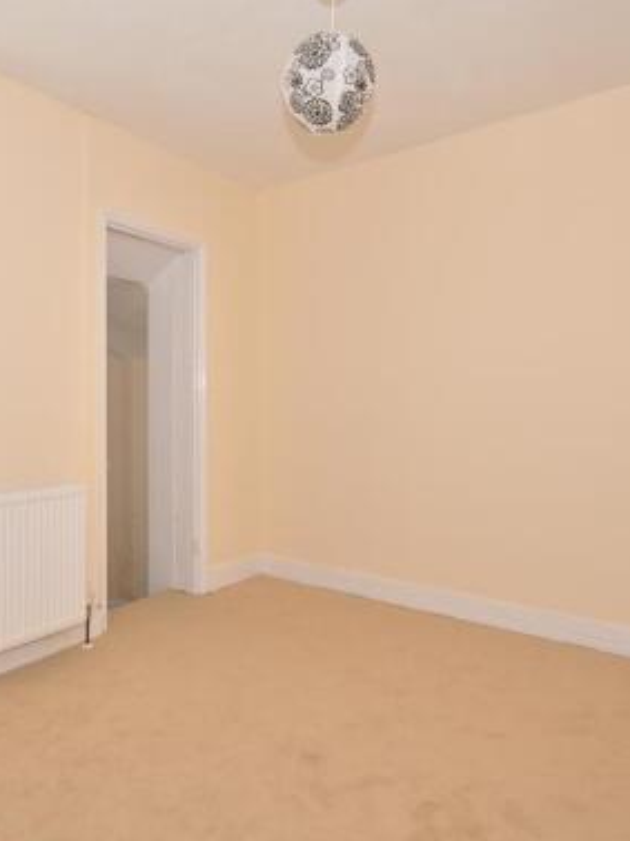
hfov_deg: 53.9
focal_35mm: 25
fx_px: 607
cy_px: 405
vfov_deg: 69.4
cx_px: 220
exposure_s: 1/200
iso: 200
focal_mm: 10
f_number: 7.1
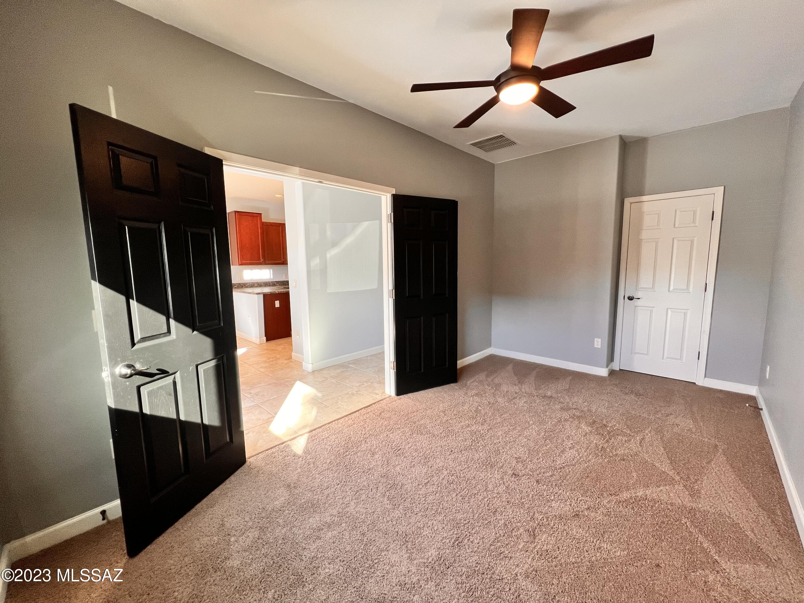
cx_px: 402
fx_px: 302
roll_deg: +0.9
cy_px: 302
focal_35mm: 13
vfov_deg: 89.9
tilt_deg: -7.1
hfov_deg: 106.2
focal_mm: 1.57
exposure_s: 1/120
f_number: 1.8
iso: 125
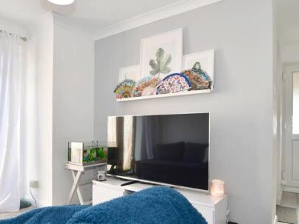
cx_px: 130
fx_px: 216
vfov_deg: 54.7
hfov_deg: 69.1
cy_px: 128
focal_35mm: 25
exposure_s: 1/80
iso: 400
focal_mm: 11
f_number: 7.1
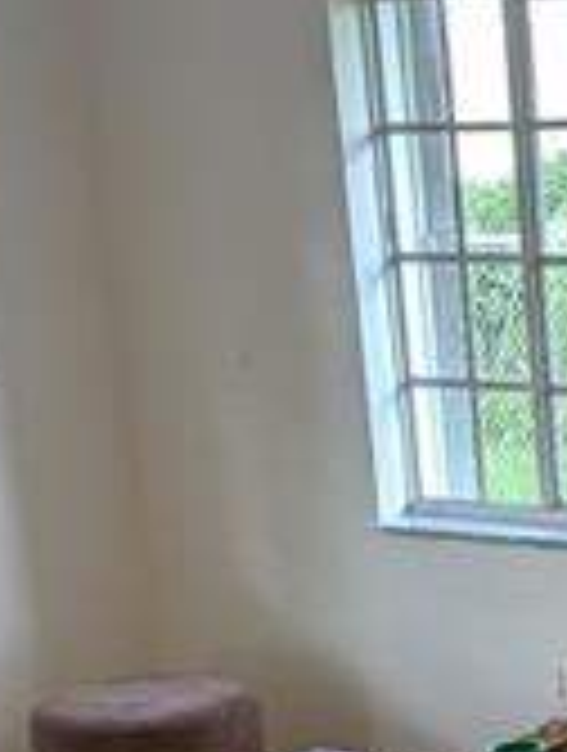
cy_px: 747
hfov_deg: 14.9
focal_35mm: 86
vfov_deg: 21.9
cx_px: 1028
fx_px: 1871
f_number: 1.7
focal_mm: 2.02
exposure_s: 1/120
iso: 100
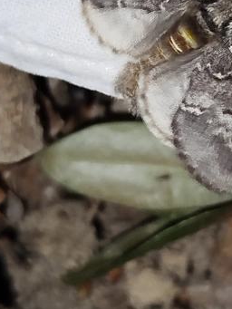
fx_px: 1090
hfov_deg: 12.1
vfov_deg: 16.0
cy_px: 68
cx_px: 178
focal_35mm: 122
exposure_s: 1/50
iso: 125
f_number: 1.7
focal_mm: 5.31
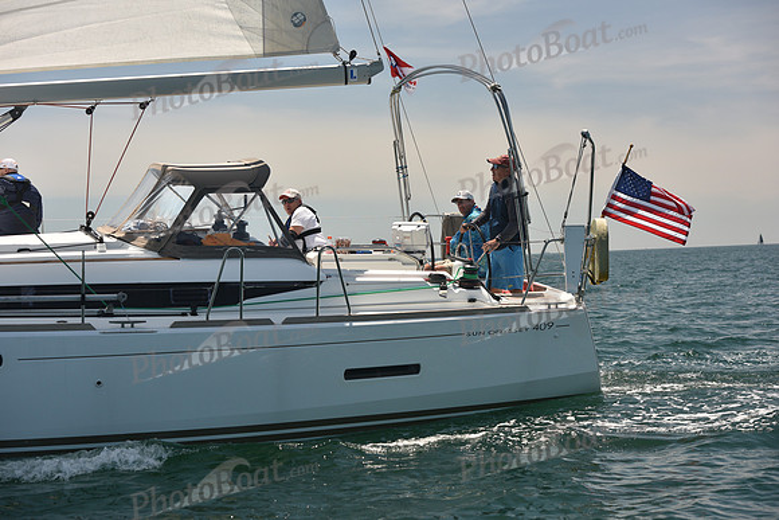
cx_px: 390
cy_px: 260
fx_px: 1515
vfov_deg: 19.5
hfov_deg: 28.8
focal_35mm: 70
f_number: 5
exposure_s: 1/800
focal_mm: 70
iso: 250
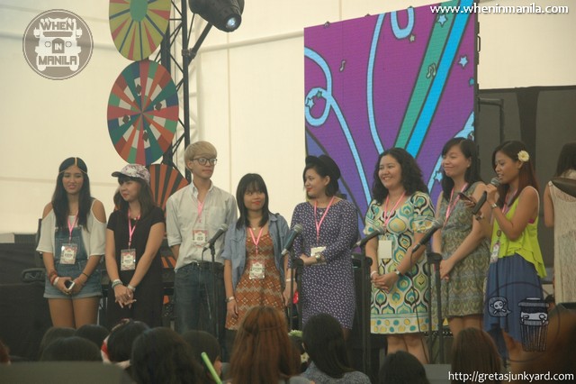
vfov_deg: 10.1
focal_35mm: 135
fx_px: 2159
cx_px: 288
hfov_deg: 15.2
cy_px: 192
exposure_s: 1/200
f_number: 5.6
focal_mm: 90
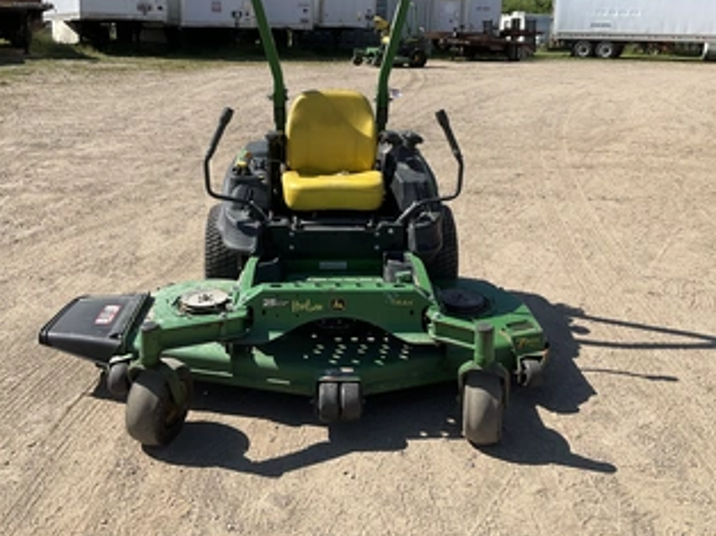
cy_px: 198
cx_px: 356
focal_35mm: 37
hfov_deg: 50.2
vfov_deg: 38.4
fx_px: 765
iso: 25
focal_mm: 3
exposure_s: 1/1984
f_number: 1.8
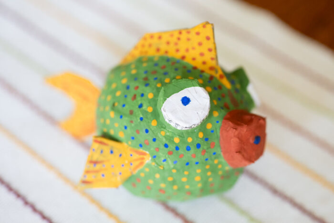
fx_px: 538
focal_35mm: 58
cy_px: 118
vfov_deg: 23.4
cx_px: 183
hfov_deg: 34.5
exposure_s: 1/250
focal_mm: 50
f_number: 2
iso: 1000
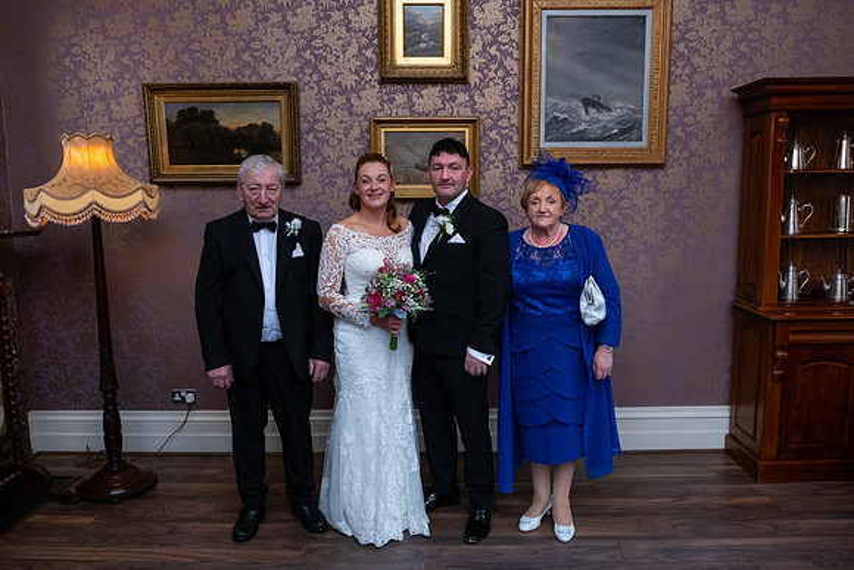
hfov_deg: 65.6
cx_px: 427
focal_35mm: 28
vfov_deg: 46.5
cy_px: 285
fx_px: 663
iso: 1250
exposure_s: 1/160
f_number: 5
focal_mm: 27
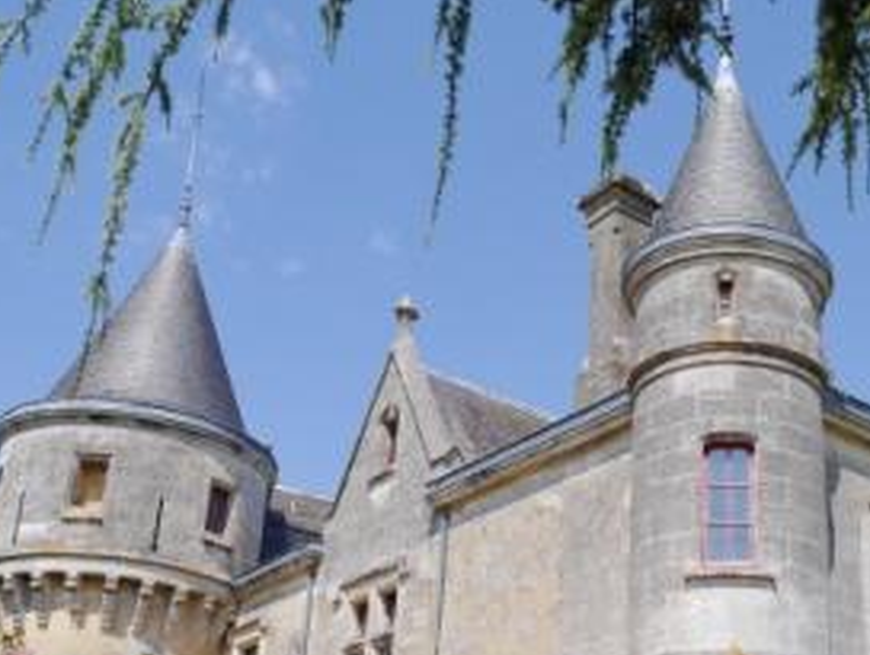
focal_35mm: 46
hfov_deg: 40.2
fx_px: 1158
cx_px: 638
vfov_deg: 30.8
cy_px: 527
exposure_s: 1/400
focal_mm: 14
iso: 160
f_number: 7.1
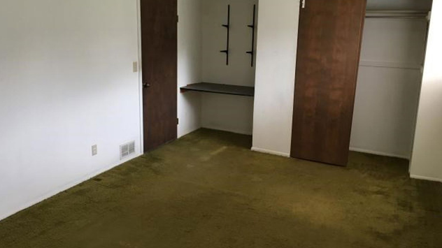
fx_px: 375
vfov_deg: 36.6
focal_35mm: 32
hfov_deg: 61.0
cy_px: 106
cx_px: 220
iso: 40
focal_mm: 4.15
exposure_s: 1/30
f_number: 2.2
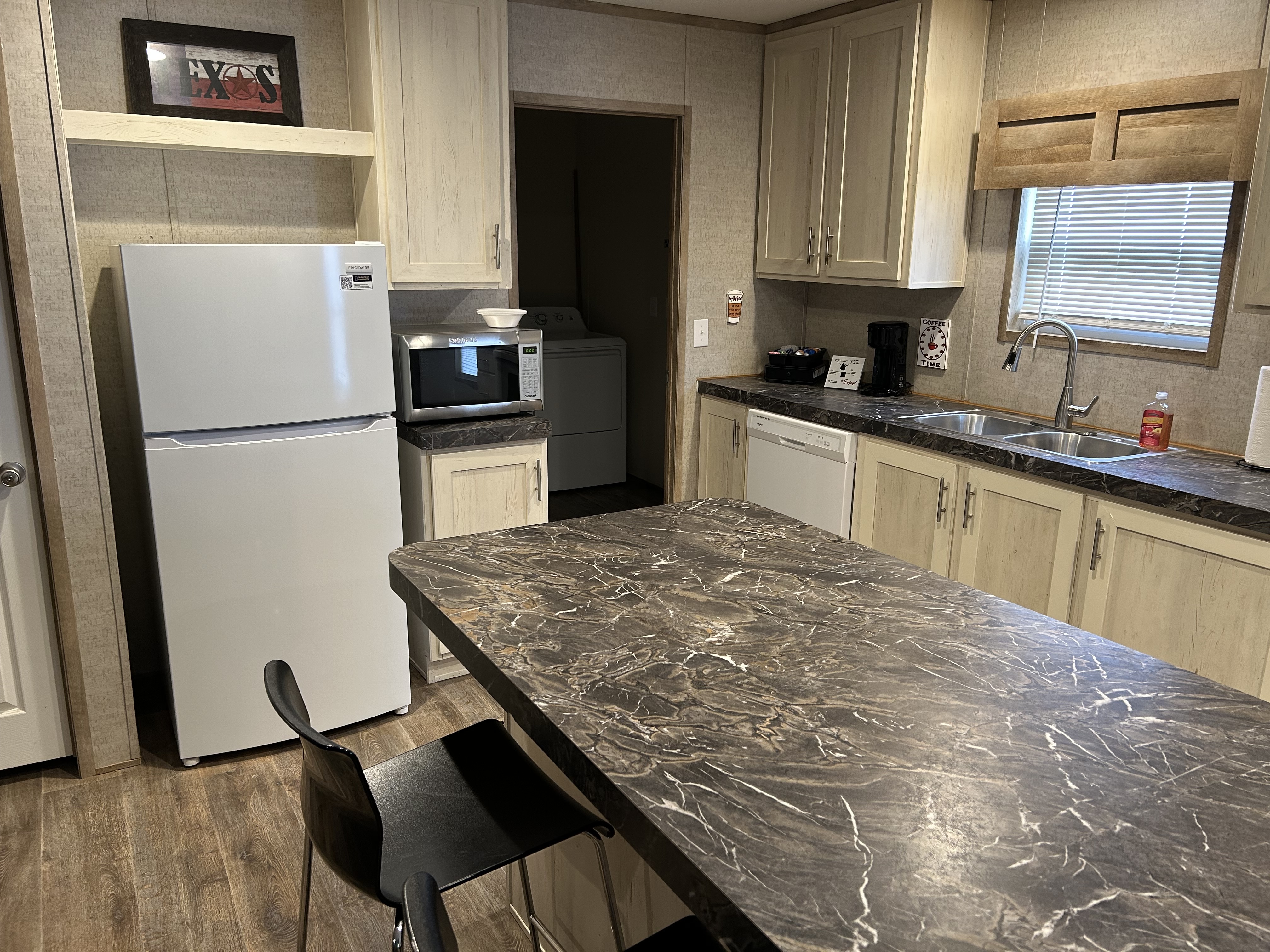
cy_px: 476
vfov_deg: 53.1
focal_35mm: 26
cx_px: 635
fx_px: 954
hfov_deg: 67.3
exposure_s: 1/60
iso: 160
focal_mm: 5.7
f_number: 1.5
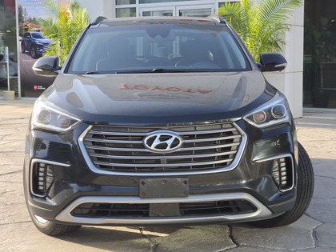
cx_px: 168
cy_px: 126
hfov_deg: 28.2
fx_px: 670
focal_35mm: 69
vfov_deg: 21.3
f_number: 2.4
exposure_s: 1/163
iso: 25
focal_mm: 7
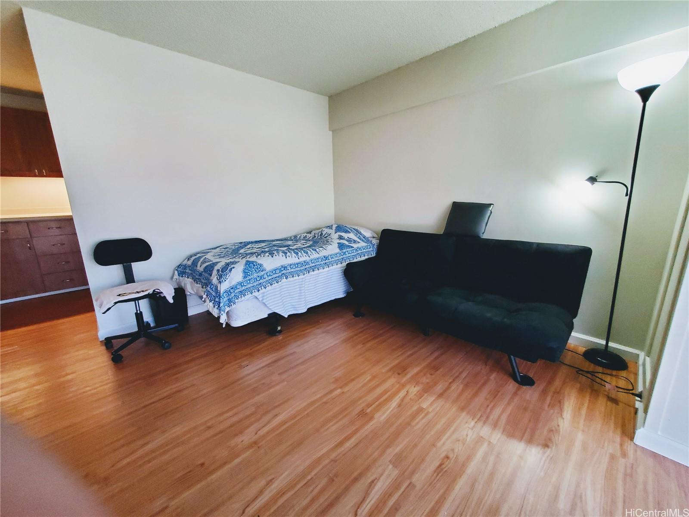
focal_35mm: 13
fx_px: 259
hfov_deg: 106.2
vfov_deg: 89.9
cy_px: 258
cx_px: 344
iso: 400
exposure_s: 1/59
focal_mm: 1.8
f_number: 2.2
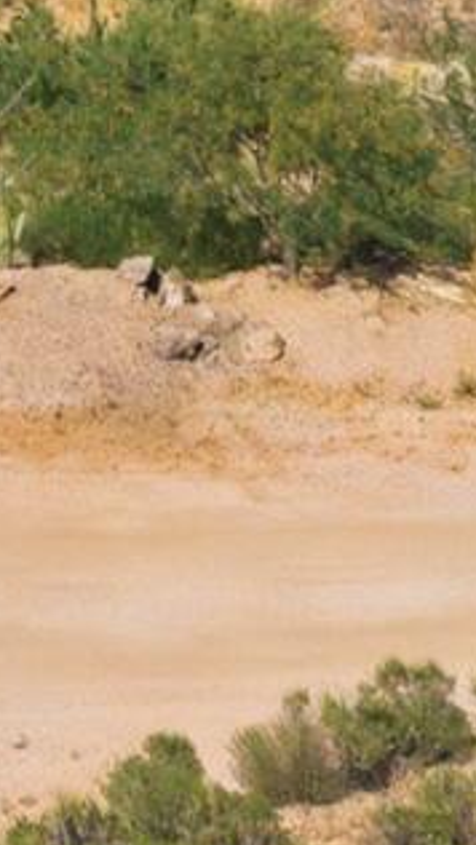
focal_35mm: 248
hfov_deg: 4.7
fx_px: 5559
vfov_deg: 8.0
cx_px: -845
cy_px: -1249
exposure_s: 1/4000
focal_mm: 8.7
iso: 120
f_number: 1.8
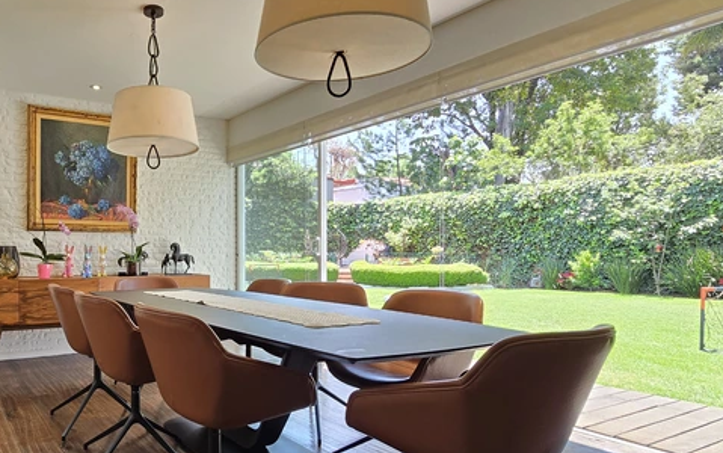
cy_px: 261
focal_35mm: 23
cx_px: 201
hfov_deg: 72.9
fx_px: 453
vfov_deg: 52.9
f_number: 2.2
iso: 80
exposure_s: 1/120
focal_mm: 2.2
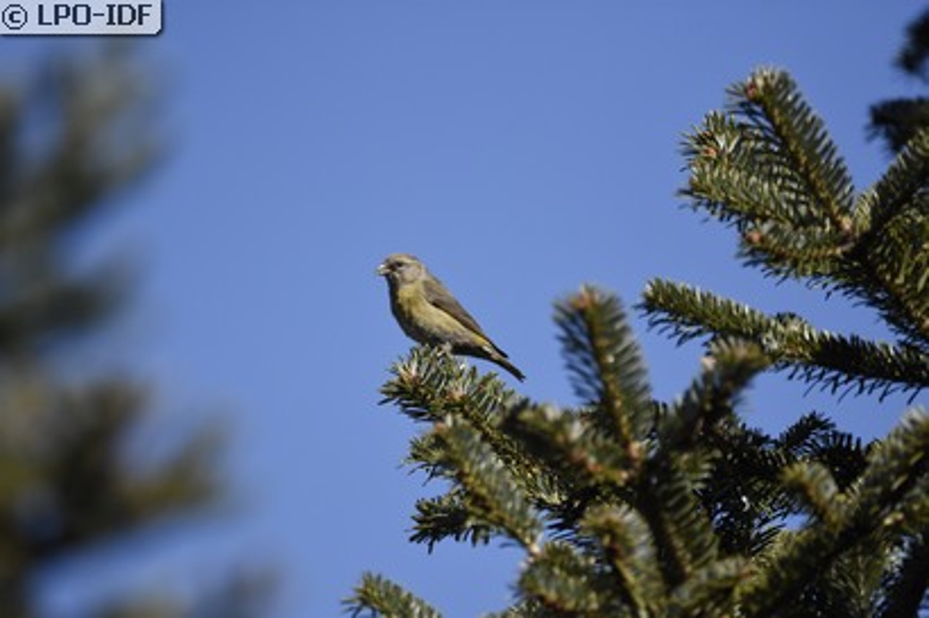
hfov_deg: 2.3
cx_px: 464
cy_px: 309
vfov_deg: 1.5
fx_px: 23214
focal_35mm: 900
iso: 1000
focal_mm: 600
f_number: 6.3
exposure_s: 1/4000
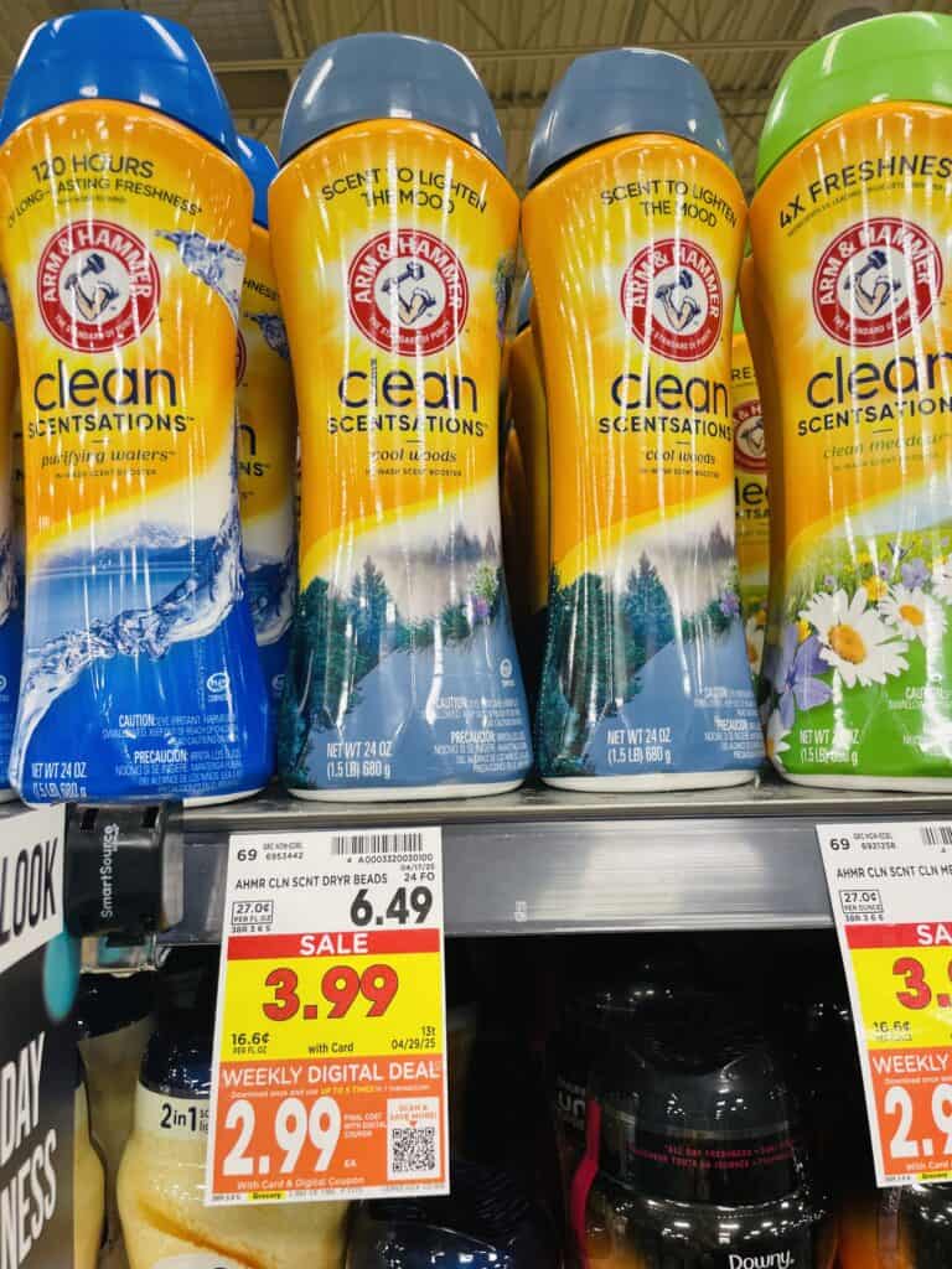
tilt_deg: +0.7
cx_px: 476
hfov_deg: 53.1
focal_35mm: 26
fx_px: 953
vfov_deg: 67.3
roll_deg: +2.1
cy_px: 634
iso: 50
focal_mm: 4.2
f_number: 1.6
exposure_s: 1/63
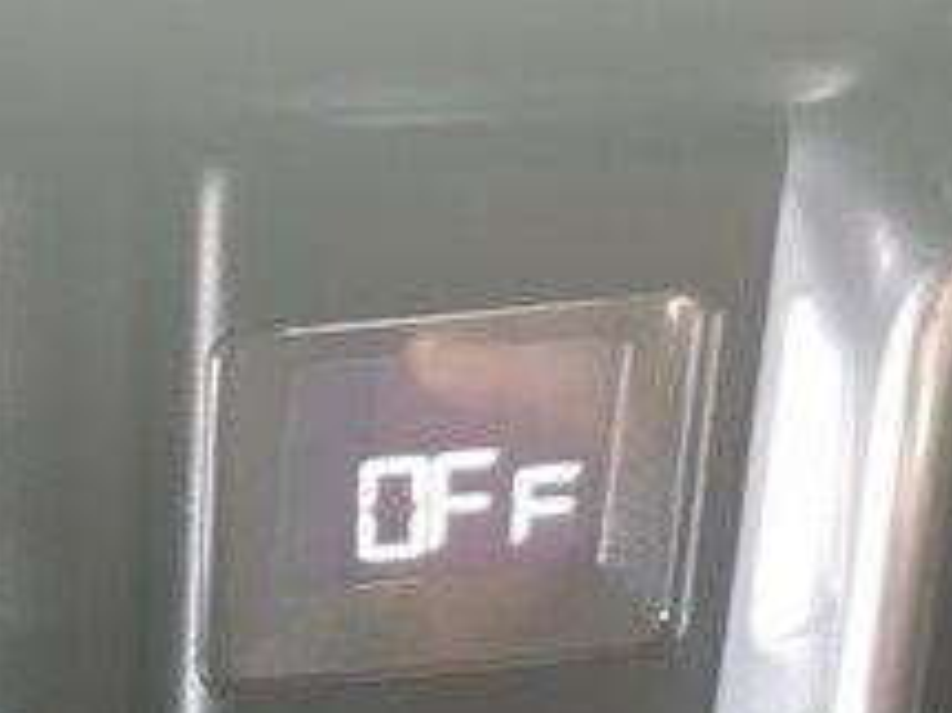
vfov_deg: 16.6
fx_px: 2199
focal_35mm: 80
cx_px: -319
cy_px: 1092
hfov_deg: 21.8
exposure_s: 1/10
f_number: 1.7
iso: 250
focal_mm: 4.2
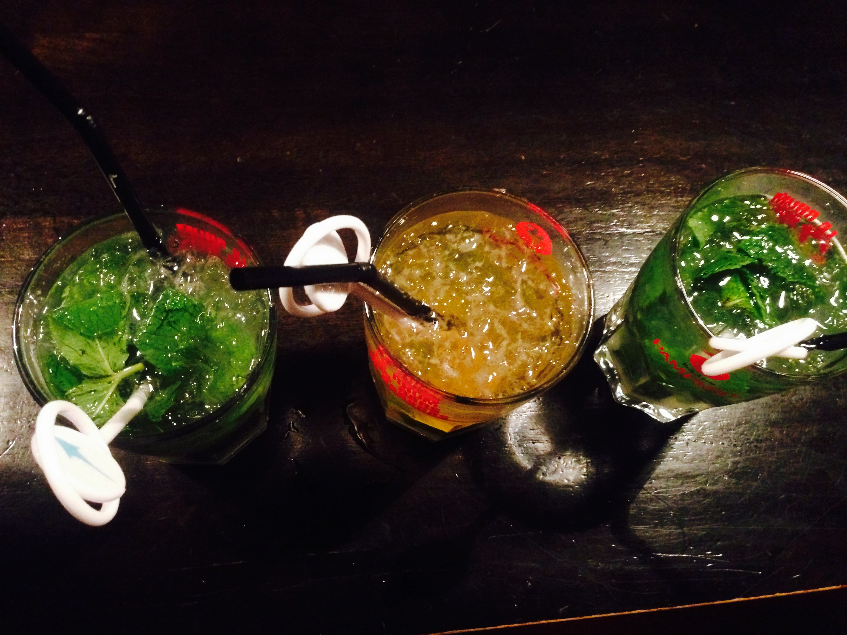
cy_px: 318
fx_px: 807
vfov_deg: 42.9
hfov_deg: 55.4
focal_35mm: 33
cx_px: 424
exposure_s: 1/15
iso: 800
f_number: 2.4
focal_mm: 4.12
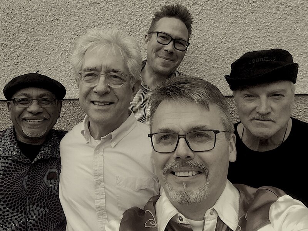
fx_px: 276
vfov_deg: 45.4
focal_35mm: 31
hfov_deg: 58.4
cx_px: 154
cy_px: 116
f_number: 2.2
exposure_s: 1/120
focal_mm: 2.65
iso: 40
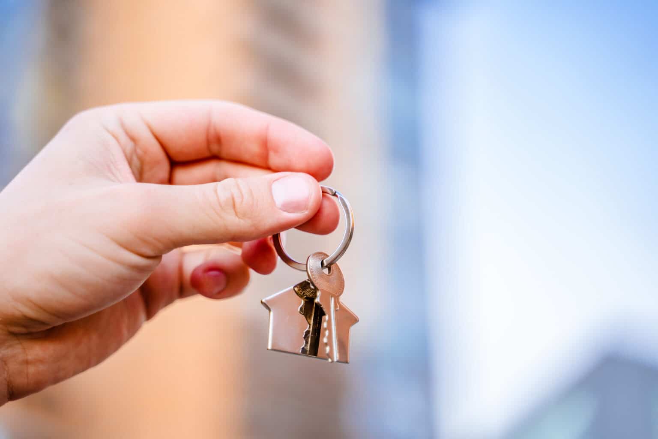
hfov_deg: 27.0
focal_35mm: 75
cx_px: 329
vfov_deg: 18.2
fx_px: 1371
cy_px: 220
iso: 320
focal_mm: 75
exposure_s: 1/160
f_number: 2.8
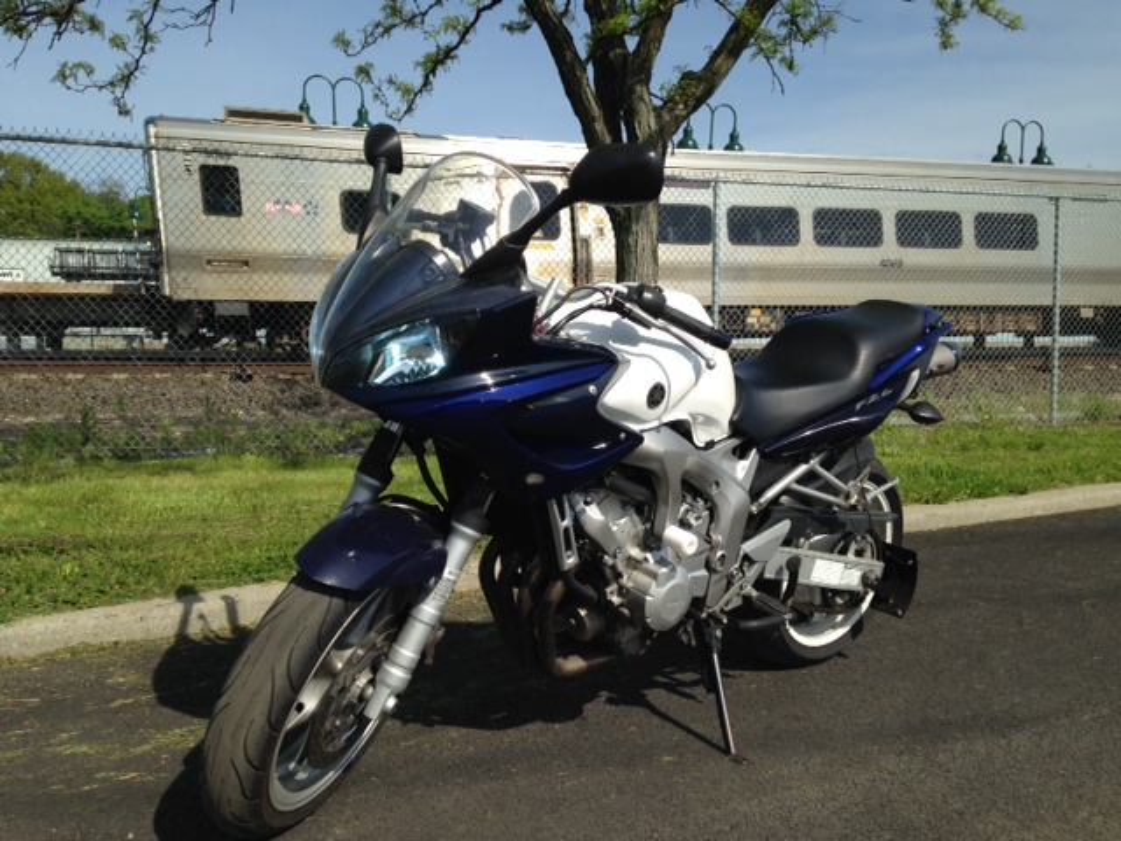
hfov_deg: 55.4
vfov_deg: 42.9
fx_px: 1069
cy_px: 420
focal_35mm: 33
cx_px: 560
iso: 50
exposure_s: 1/1550
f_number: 2.4
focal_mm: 4.12
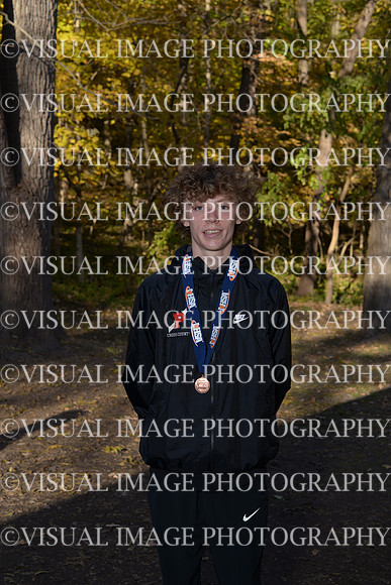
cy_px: 292
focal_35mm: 50
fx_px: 814
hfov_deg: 27.0
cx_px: 196
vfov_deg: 39.6
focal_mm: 50
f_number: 6.3
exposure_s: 1/200
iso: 125
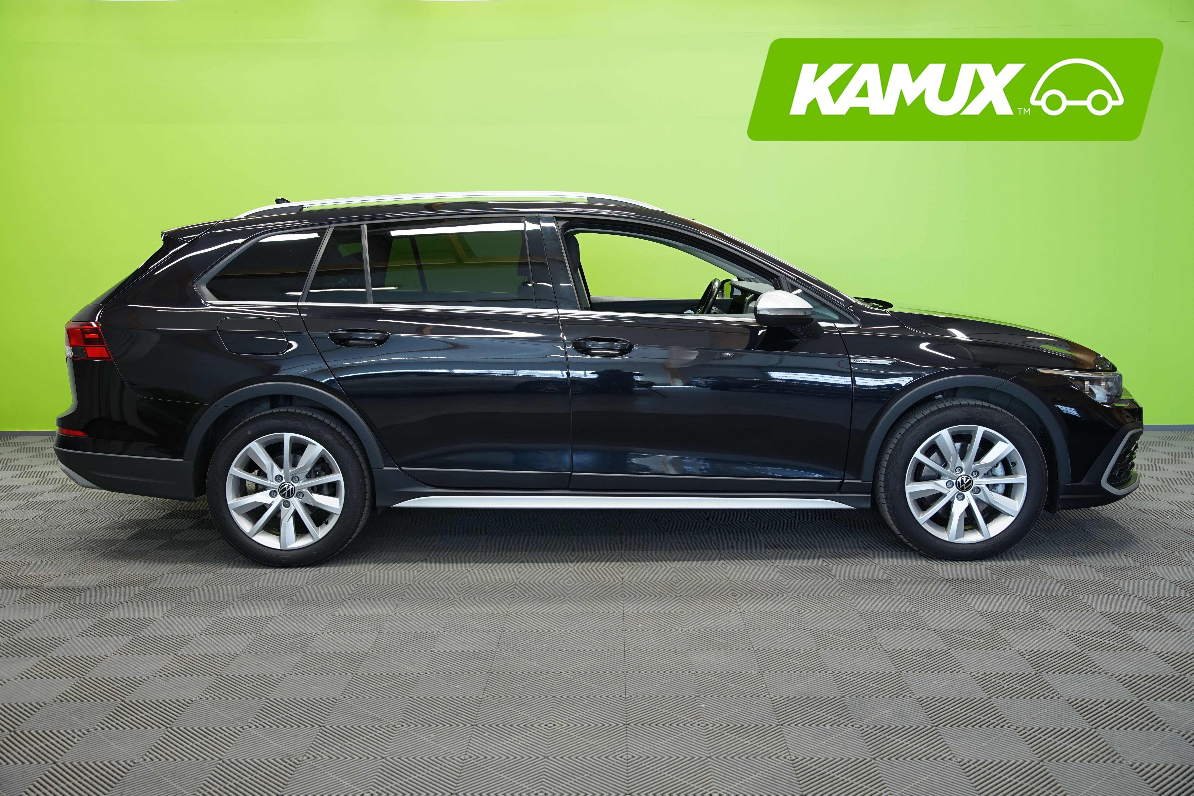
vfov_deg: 36.9
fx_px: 1194
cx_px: 597
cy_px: 398
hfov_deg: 53.1
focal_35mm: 36
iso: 500
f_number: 5.6
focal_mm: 36
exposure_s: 1/15
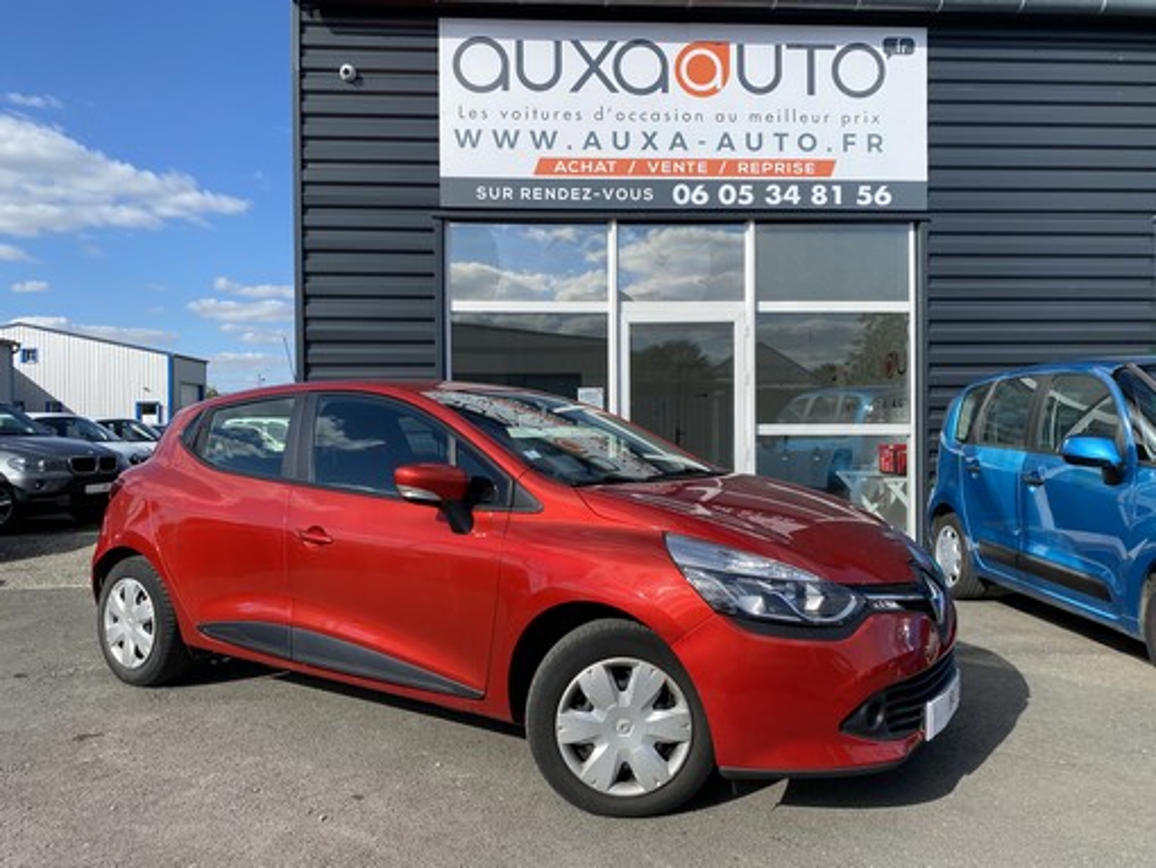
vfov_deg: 53.1
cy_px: 434
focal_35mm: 26
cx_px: 578
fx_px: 869
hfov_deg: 67.3
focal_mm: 4.25
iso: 32
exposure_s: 1/2967
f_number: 1.8
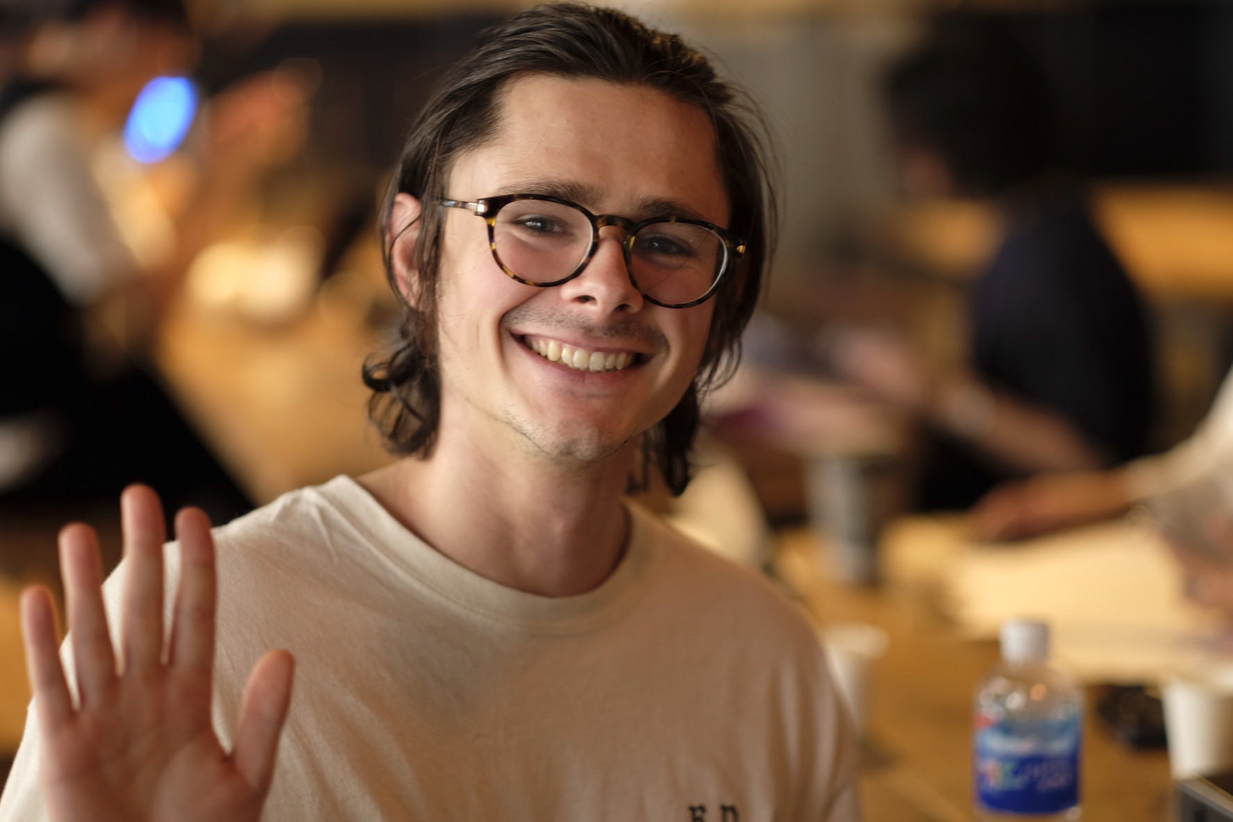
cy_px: 411
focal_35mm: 84
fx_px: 2877
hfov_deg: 24.2
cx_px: 616
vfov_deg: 16.3
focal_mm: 56
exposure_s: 1/58
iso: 200
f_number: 1.2
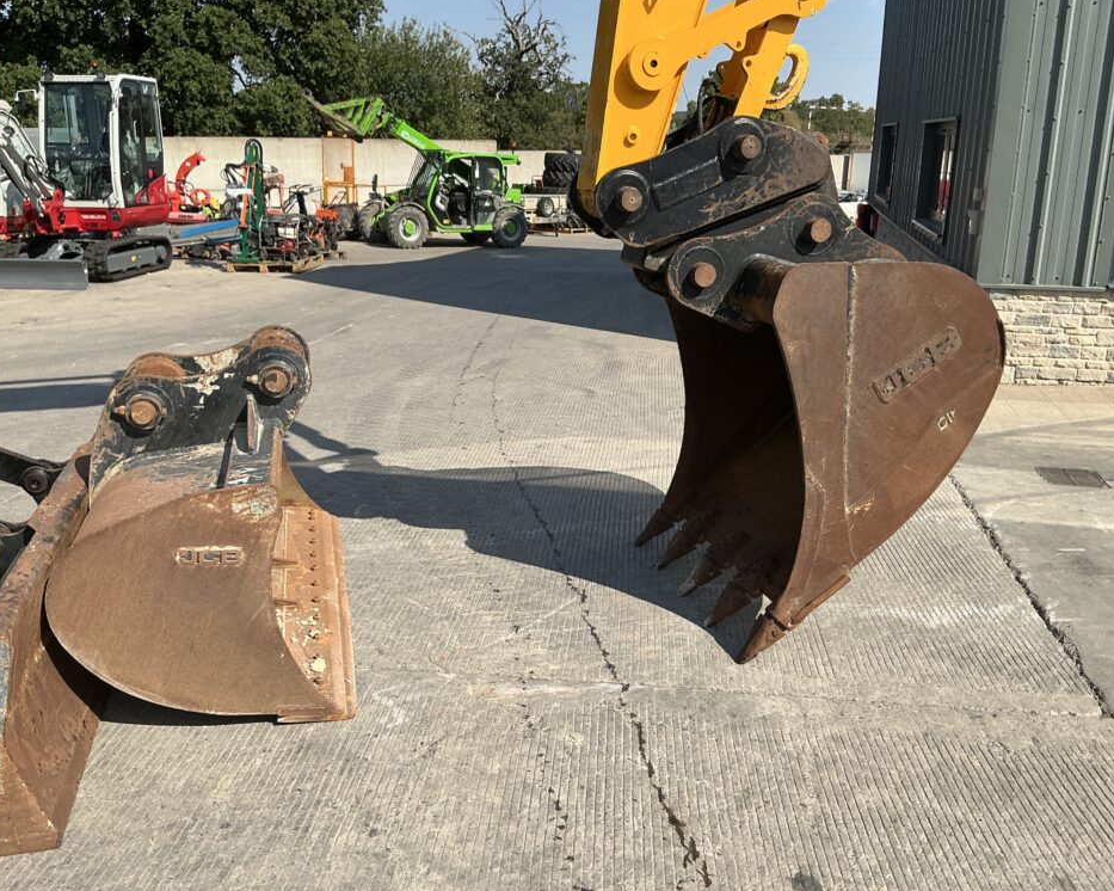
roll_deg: -0.1
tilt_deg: -15.2
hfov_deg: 58.8
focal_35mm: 30
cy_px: 454
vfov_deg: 48.5
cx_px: 562
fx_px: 989
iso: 25
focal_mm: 3
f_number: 1.8
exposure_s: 1/1577
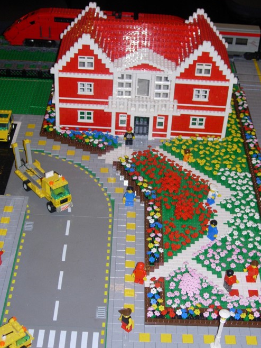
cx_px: 151
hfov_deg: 23.6
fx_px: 623
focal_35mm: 62
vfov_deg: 31.2
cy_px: 191
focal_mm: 10.6
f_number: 3.2
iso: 79
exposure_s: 1/64
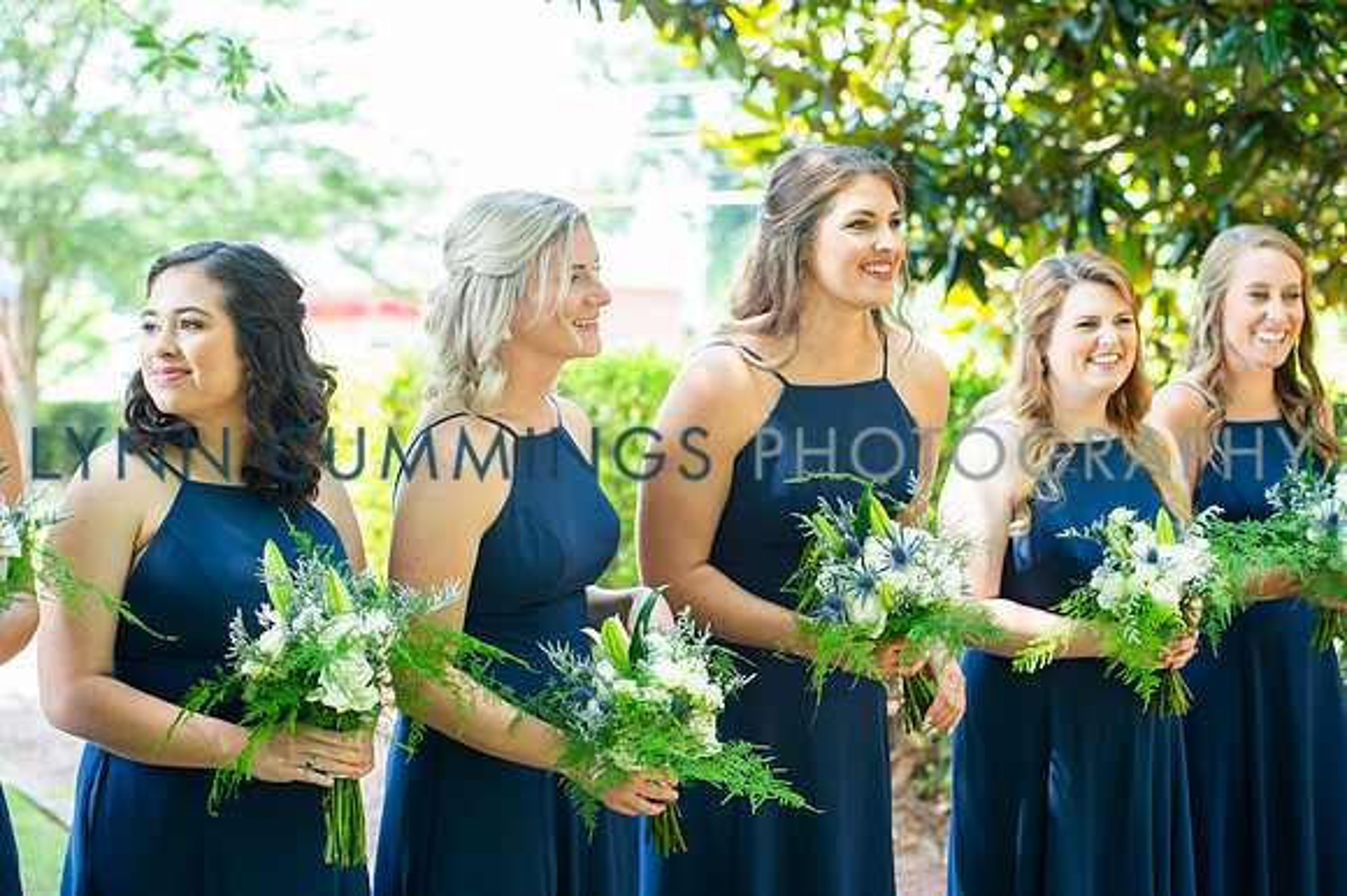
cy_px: 448
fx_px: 2618
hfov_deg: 28.9
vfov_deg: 19.4
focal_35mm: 70
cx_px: 674
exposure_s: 1/125
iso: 400
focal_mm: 70
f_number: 3.5
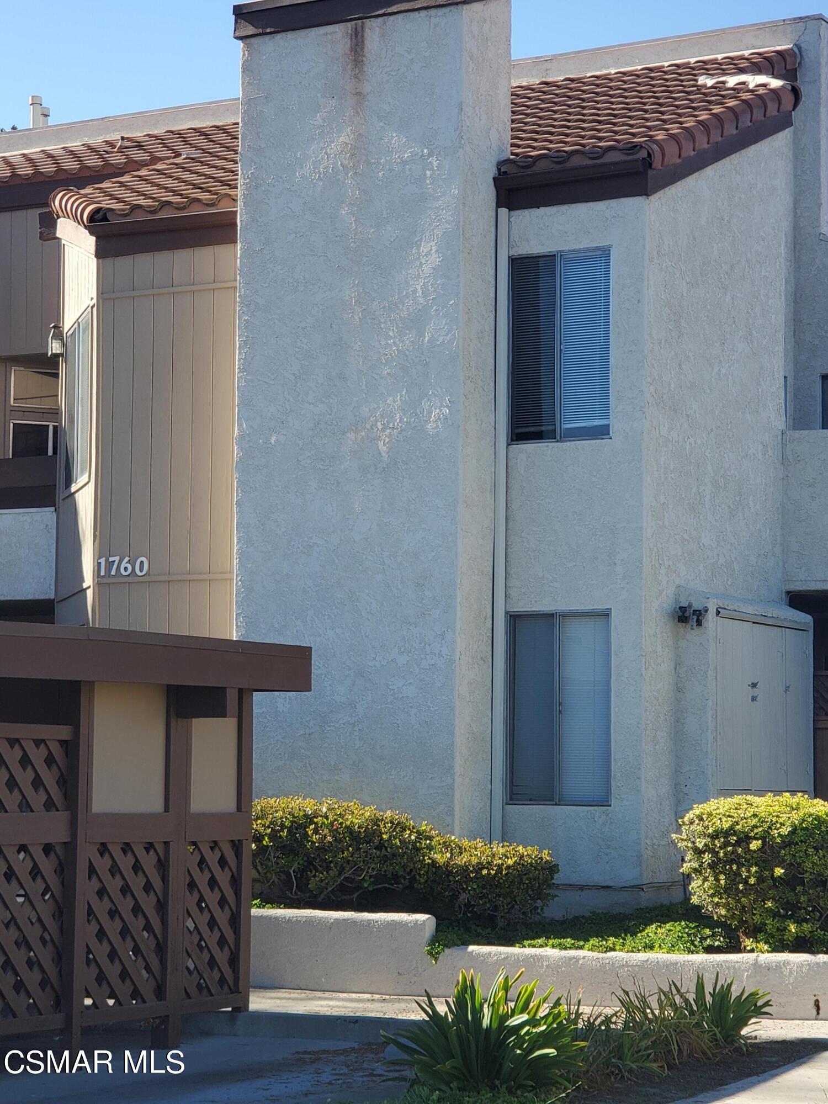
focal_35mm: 52
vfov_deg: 36.8
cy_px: 552
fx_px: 1658
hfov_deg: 28.0
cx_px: 414
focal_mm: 6
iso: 50
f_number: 2.4
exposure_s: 1/385
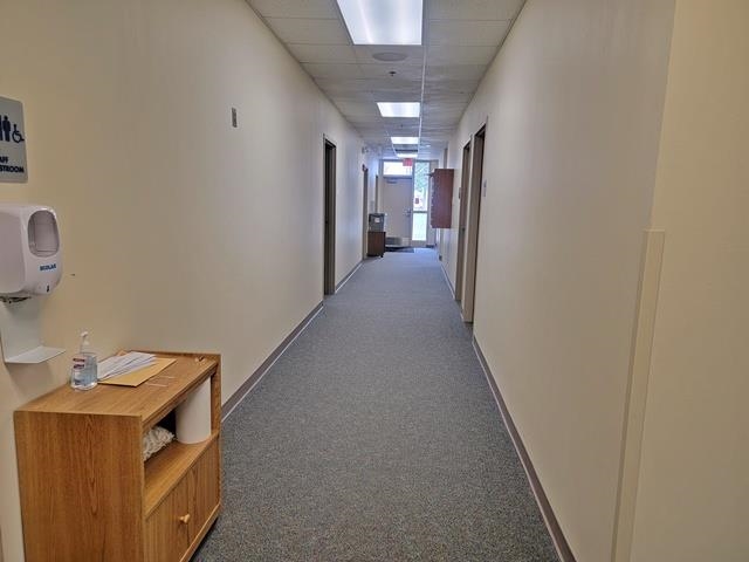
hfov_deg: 71.6
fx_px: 519
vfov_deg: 56.8
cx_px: 374
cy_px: 281
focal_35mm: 24
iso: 200
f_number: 1.8
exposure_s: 1/120
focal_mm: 6.7
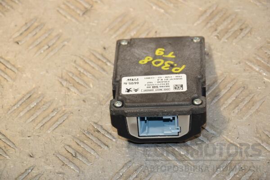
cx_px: 135
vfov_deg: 8.7
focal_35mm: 158
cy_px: 90
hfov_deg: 13.0
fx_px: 1181
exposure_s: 1/200
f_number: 9
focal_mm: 105
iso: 800
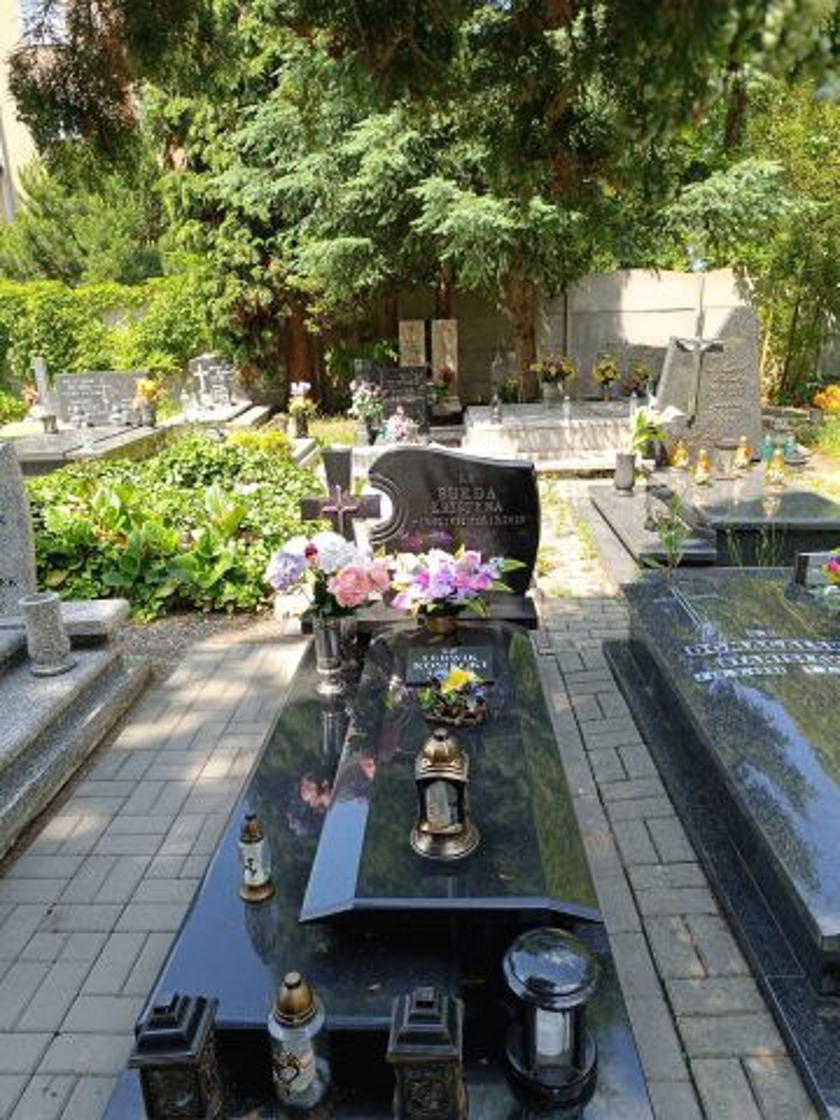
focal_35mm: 24
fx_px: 777
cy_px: 560
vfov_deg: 71.6
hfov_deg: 56.8
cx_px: 420
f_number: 1.65
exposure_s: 1/118
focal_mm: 6.14
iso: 50
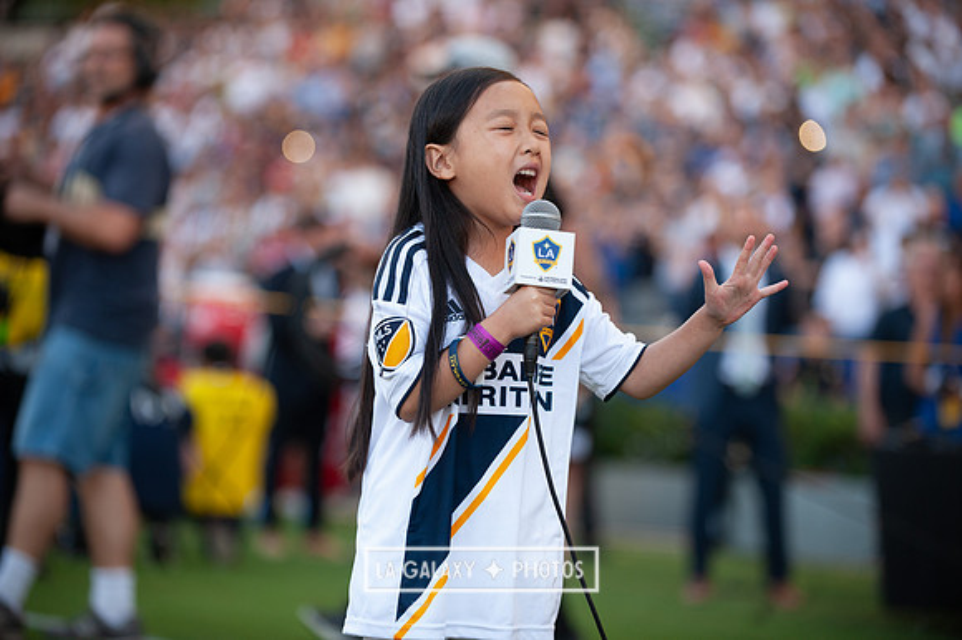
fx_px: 3338
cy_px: 320
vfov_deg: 11.0
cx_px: 481
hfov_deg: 16.4
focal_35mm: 125
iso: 800
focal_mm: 125
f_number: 2.8
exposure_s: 1/1000
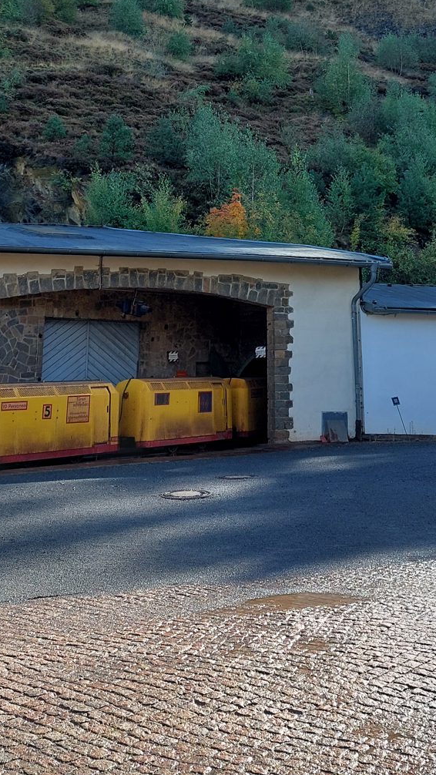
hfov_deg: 23.0
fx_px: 1069
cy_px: 71
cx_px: 276
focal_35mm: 52
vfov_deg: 37.2
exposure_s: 1/641
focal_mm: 5.23
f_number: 1.8
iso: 25
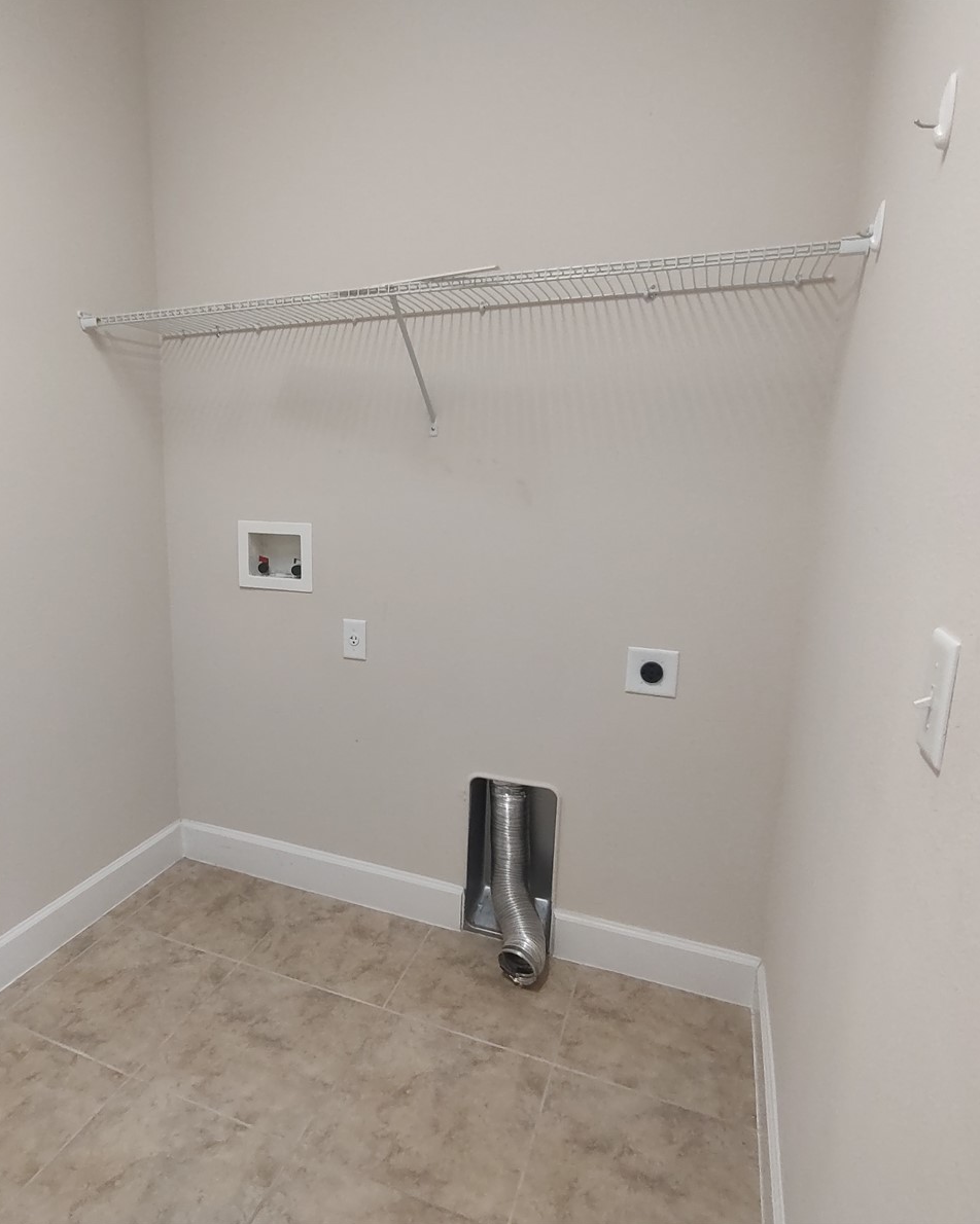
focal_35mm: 21
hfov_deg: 64.6
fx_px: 761
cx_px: 372
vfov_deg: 77.6
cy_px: 611
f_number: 2.2
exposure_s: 1/60
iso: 631
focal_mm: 1.66
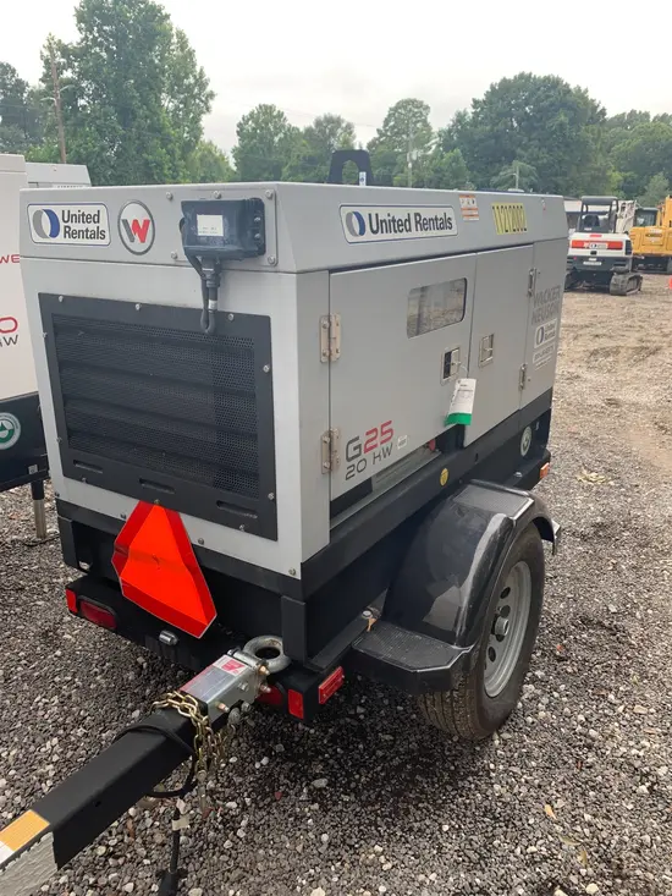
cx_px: 336
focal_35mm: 26
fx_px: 673
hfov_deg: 53.1
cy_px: 448
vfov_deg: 67.3
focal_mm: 4.25
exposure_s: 1/122
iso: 25
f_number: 1.8
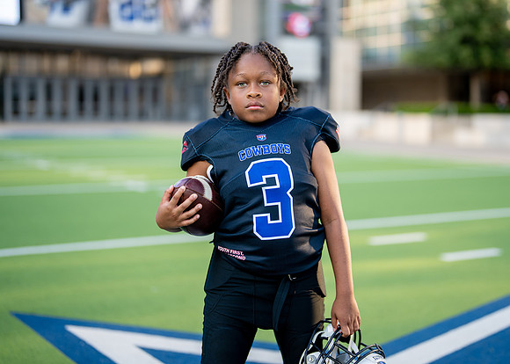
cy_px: 163
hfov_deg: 33.5
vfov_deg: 24.2
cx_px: 287
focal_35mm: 59
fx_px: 847
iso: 100
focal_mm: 50
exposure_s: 1/1600
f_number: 1.2
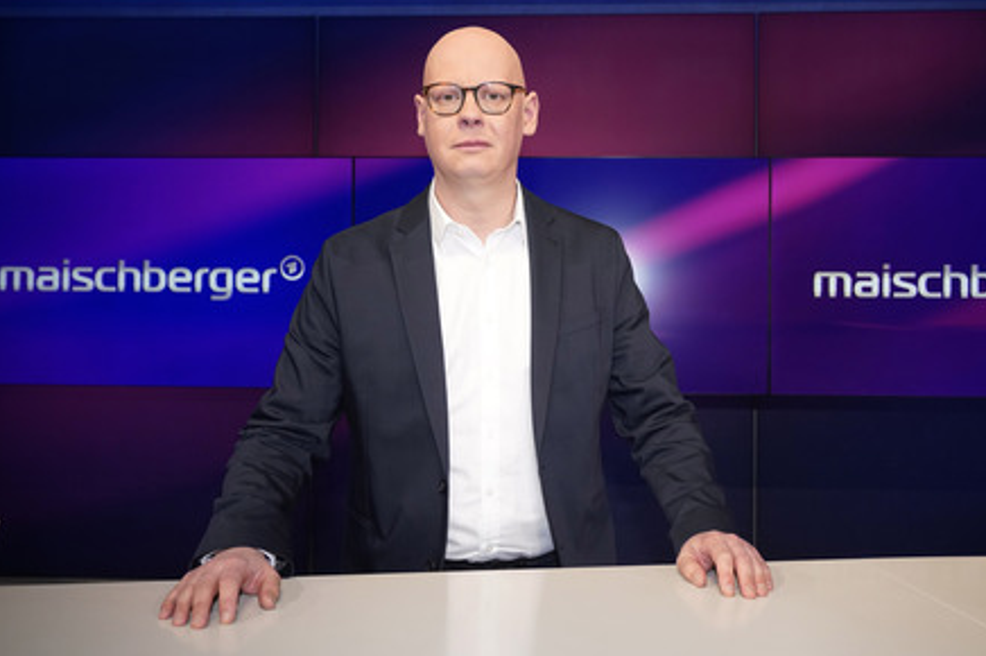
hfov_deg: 60.3
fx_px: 848
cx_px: 485
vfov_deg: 42.3
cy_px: 326
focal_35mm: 31
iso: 2000
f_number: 5
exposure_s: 1/160
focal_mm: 30
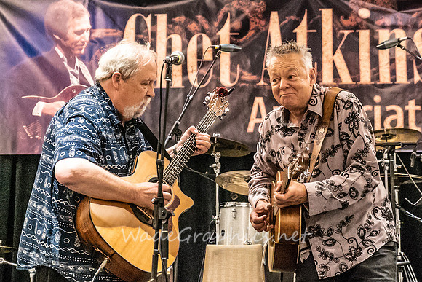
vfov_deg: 12.4
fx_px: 1296
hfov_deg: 18.5
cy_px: 109
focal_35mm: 111
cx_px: 198
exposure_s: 1/200
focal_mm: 70
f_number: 5.6
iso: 12800
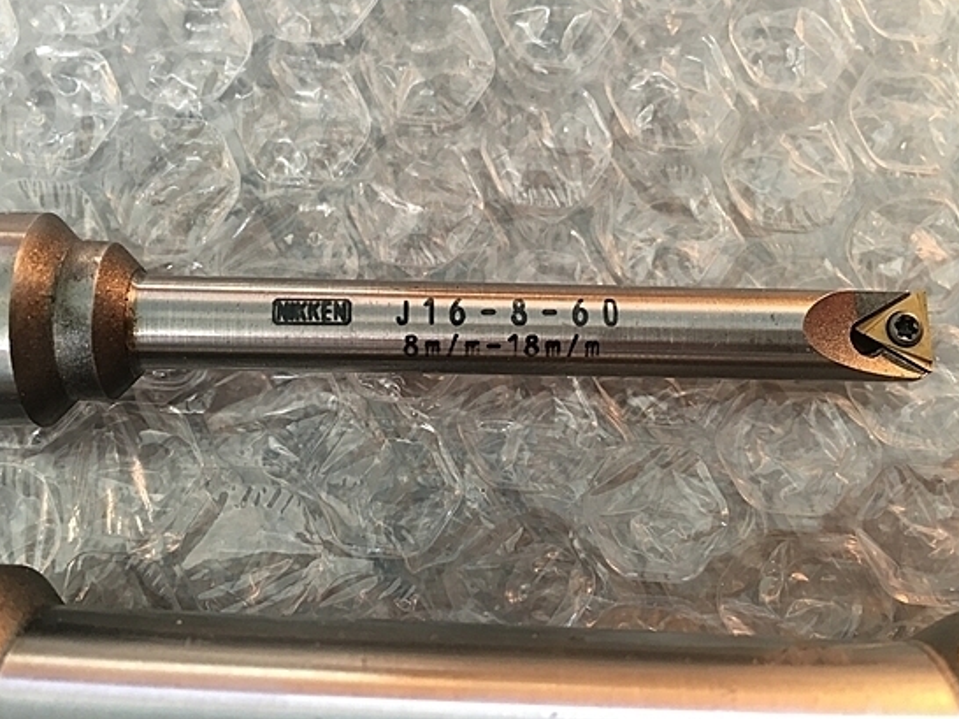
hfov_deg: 54.0
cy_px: 332
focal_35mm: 34
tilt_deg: -77.4
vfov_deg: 41.7
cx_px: 478
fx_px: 942
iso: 80
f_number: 2.2
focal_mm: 4.15
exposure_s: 1/30
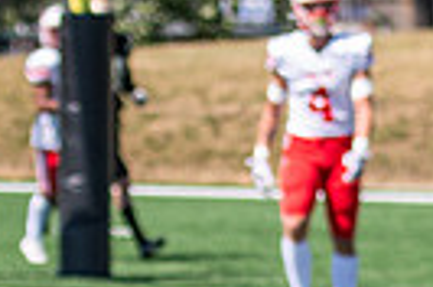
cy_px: 494
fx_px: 6228
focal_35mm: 519
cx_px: 486
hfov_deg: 4.0
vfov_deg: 2.6
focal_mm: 70
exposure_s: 1/2500
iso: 160
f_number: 2.8
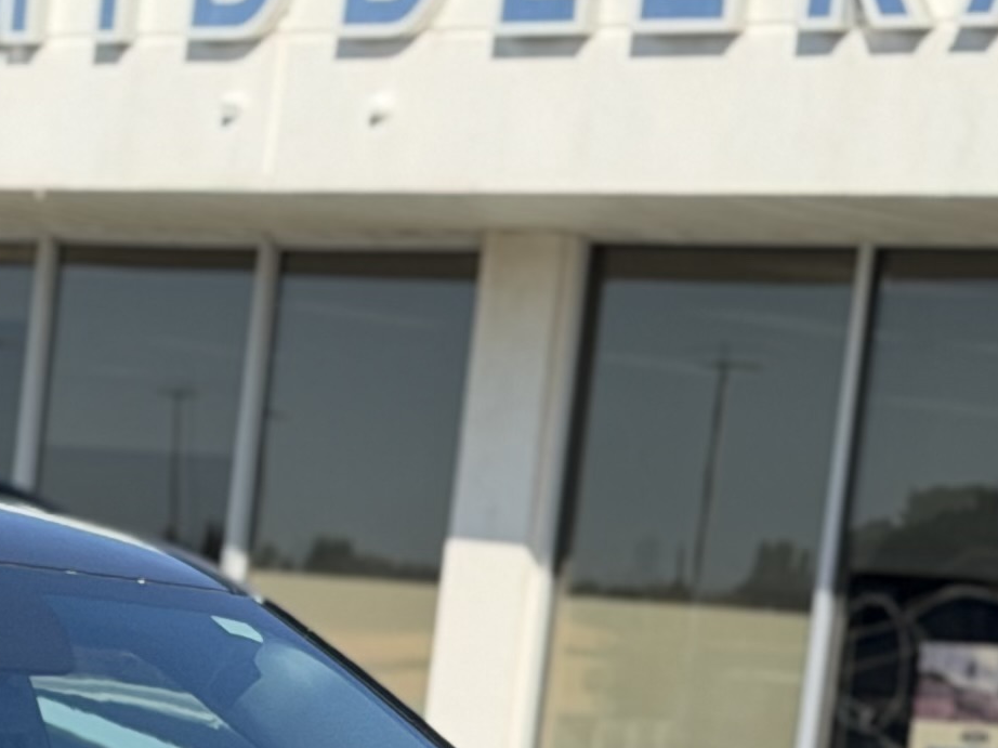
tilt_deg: -6.3
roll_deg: -5.8
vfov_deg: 6.9
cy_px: 1285
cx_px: -120
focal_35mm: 210
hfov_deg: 9.3
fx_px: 6053
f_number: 1.78
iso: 100
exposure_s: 1/3704
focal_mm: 6.76
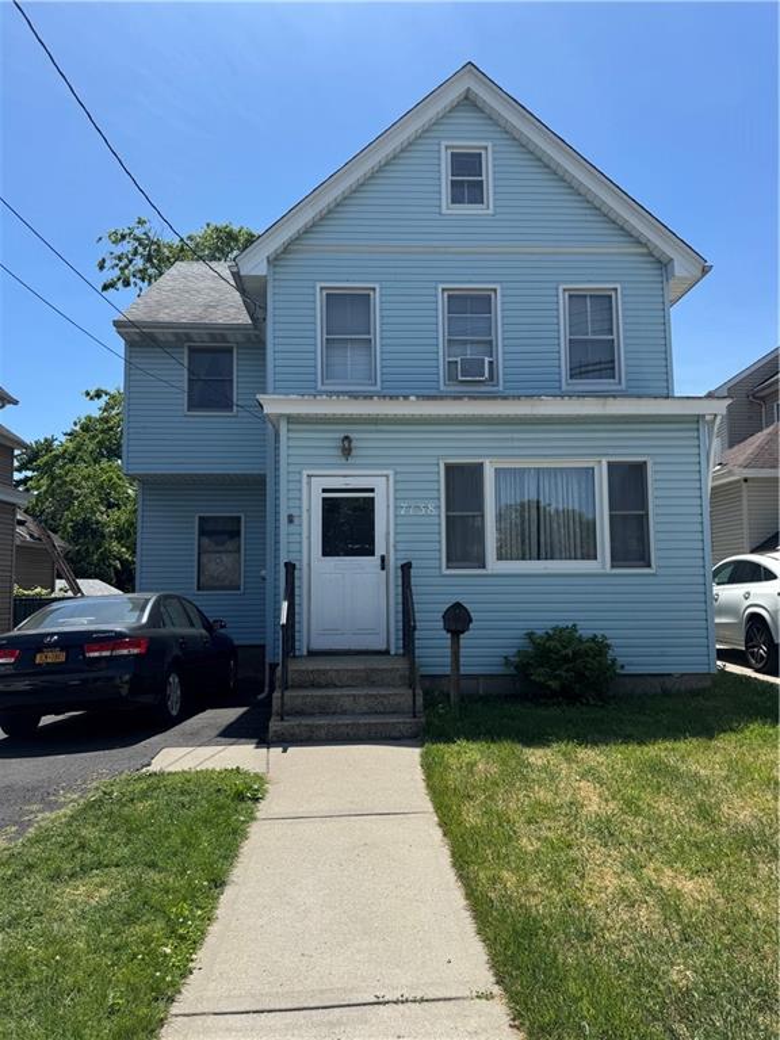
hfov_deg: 56.8
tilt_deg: +4.3
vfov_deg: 71.6
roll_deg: +1.8
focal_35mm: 24
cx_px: 390
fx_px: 721
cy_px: 520
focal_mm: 6.76
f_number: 1.78
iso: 80
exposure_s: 1/4608
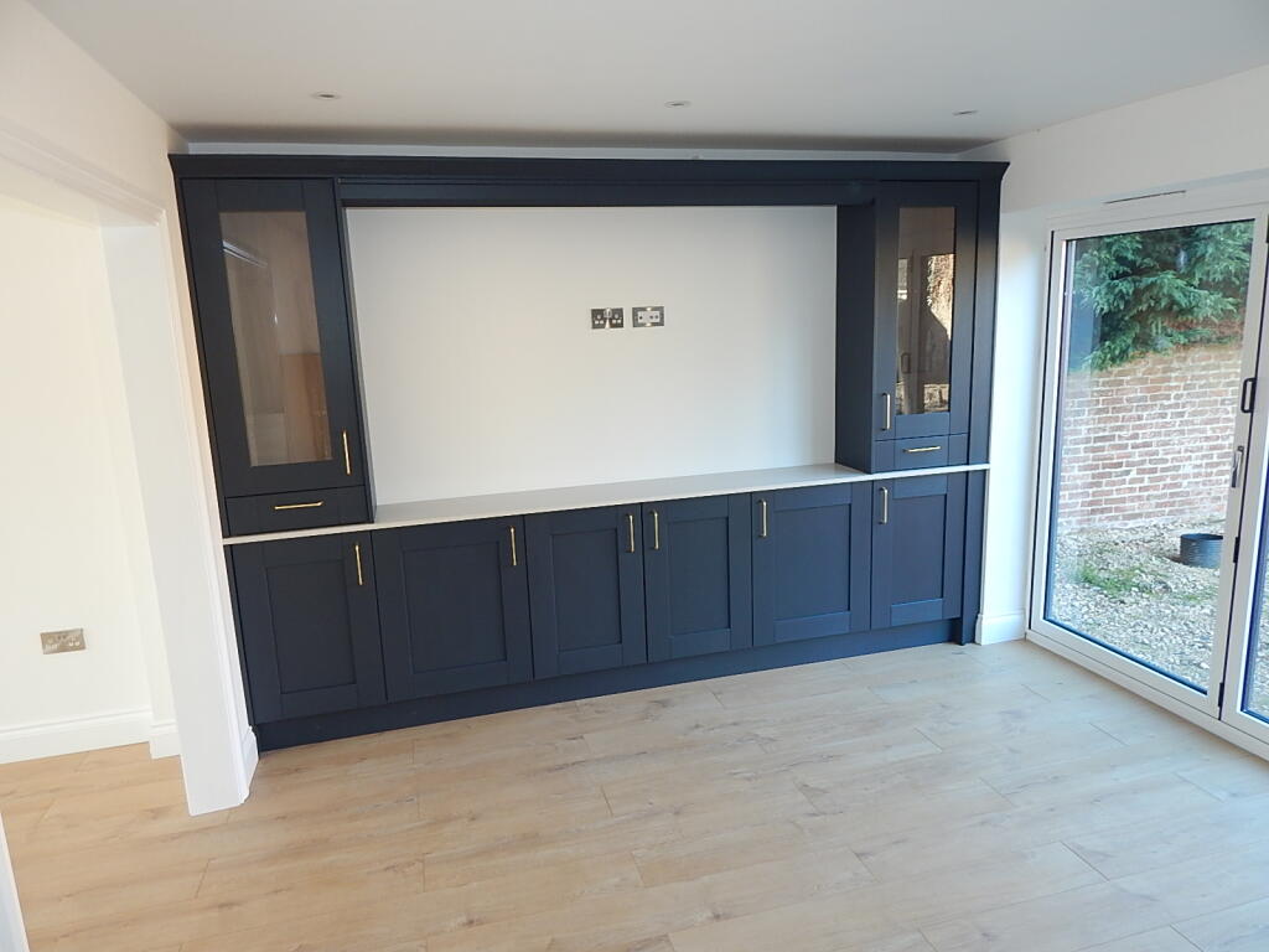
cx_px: 634
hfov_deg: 76.4
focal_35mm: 22
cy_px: 476
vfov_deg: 61.1
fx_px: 807
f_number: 3
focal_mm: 4
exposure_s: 1/30
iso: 125
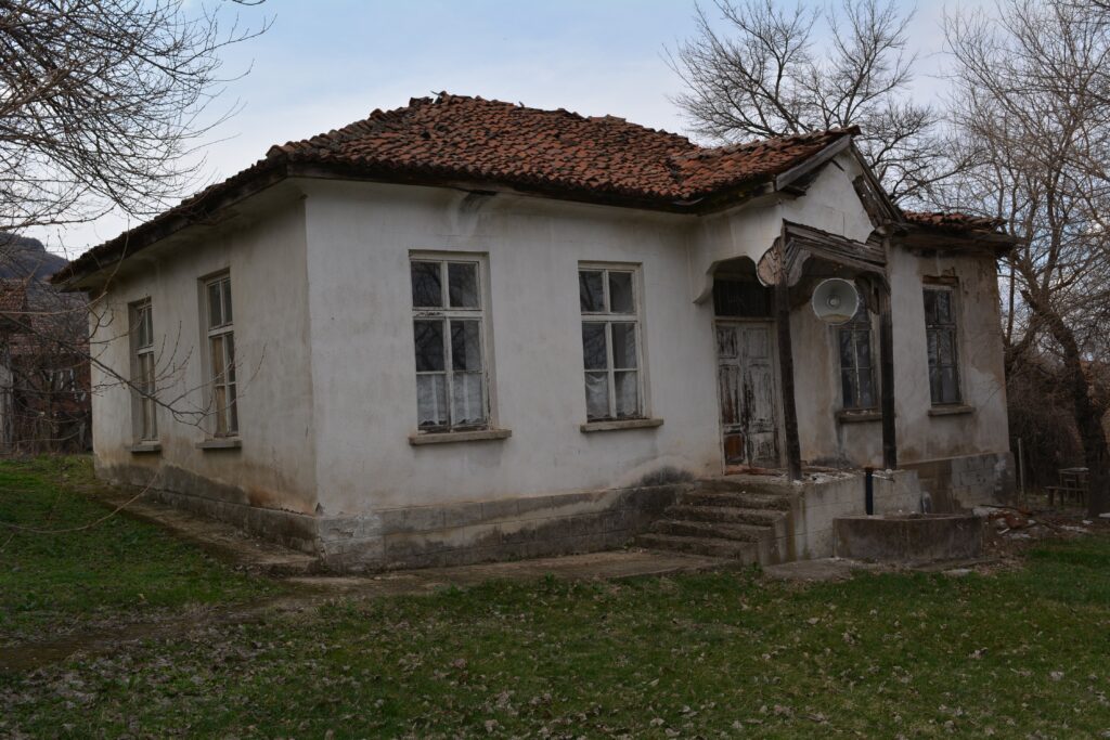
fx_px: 1110
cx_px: 555
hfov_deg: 53.1
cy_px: 370
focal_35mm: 36
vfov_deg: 36.9
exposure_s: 1/200
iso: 100
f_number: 9
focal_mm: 24
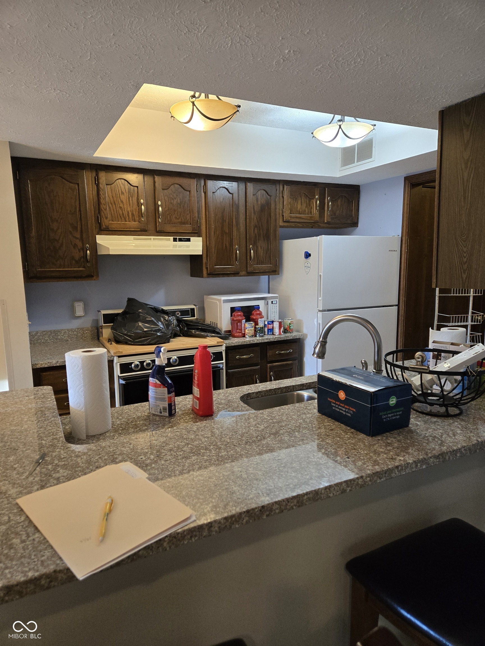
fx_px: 430
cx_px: 242
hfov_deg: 58.9
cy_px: 323
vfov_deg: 73.9
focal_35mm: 23
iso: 250
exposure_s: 1/120
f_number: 1.8
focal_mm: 5.4
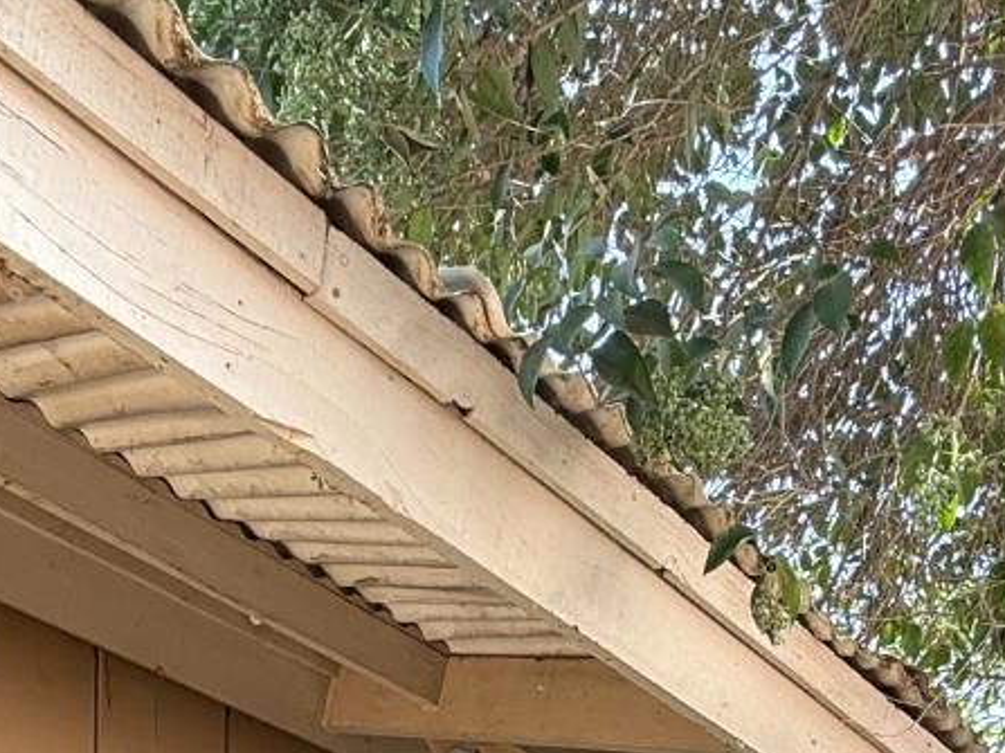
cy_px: 1244
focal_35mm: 47
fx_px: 1364
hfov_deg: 40.4
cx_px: 486
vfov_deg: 22.6
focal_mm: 2.22
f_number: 2.2
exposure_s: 1/99
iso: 64
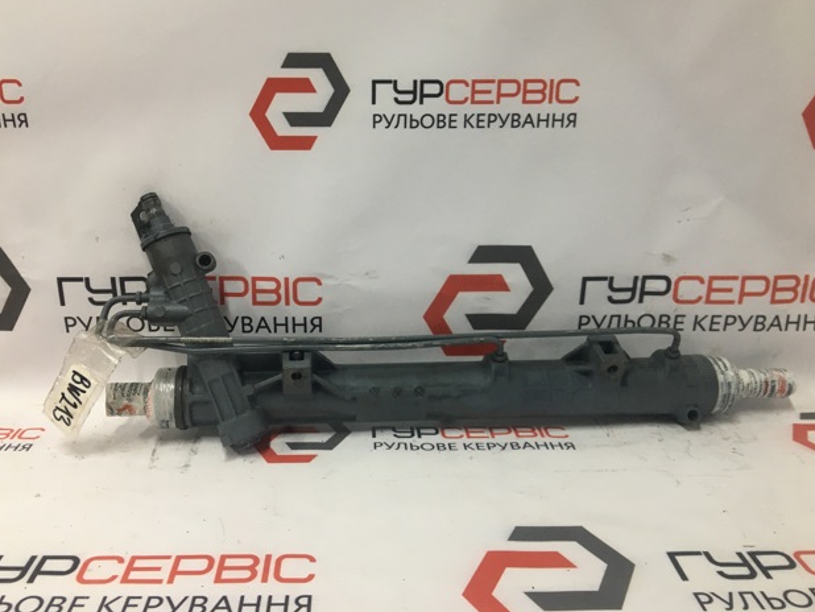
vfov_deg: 46.8
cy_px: 303
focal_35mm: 30
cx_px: 401
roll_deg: -0.1
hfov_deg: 59.9
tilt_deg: -20.5
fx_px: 707
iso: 80
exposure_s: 1/33
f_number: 2.2
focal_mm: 4.15
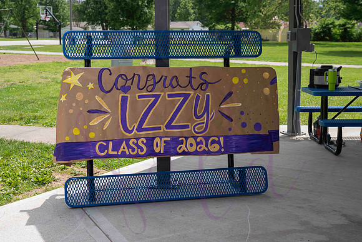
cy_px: 120
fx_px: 500
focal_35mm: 50
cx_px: 181
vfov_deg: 27.2
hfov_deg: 39.8
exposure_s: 1/1250
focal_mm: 48
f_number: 5.6
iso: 400
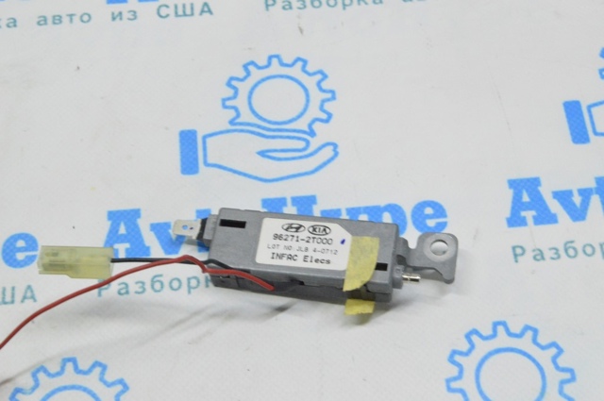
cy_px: 200
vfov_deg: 19.7
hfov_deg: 29.3
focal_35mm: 69
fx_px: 1156
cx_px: 302
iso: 6400
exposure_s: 1/20
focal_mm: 46
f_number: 20
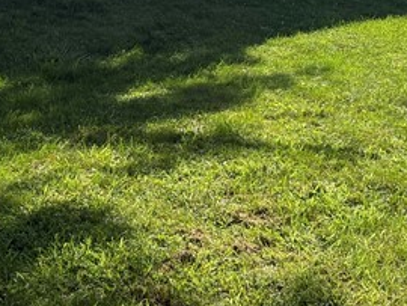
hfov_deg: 21.4
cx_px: 128
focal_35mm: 91
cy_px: -69
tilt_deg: -6.7
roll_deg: -1.4
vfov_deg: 15.6
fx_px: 1071
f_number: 1.78
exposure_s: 1/2445
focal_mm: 6.76
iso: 100
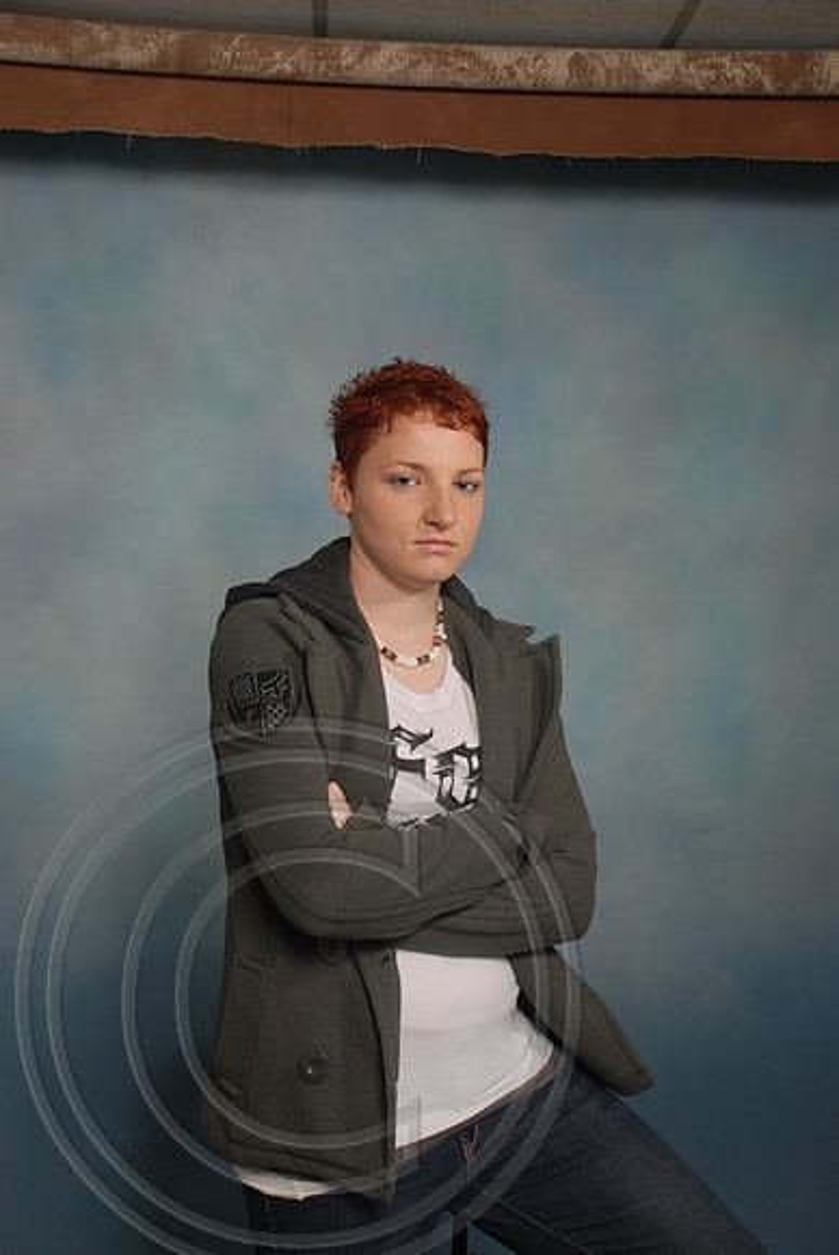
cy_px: 628
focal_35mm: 48
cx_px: 420
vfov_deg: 41.1
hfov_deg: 28.1
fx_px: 1674
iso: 100
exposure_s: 1/125
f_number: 5.6
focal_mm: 32
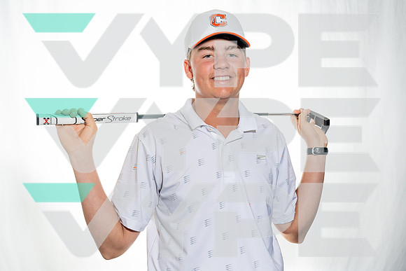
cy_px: 147
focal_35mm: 53
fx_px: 599
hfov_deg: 37.5
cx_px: 209
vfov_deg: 25.5
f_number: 8
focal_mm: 47
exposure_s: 1/250
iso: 100
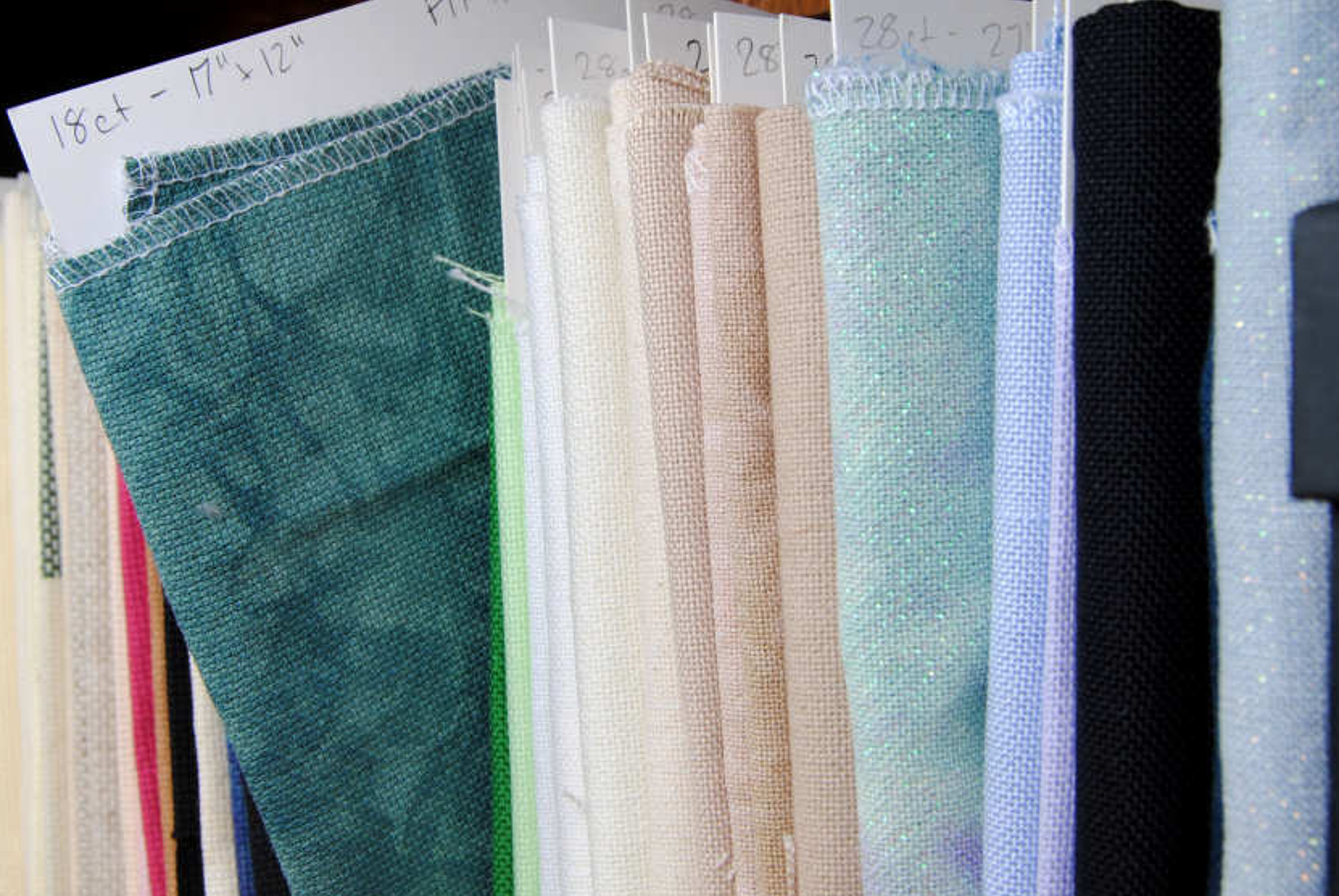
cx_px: 588
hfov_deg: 38.1
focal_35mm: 52
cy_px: 389
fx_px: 1936
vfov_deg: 26.0
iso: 200
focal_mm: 24
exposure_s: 1/13
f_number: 9
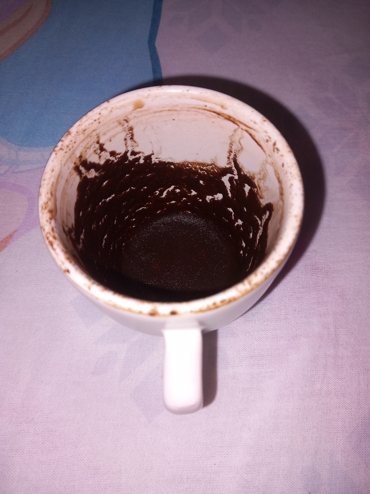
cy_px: 247
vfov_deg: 65.3
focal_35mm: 27
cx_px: 185
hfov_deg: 51.4
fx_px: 385
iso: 40
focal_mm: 4
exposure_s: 1/100
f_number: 1.8
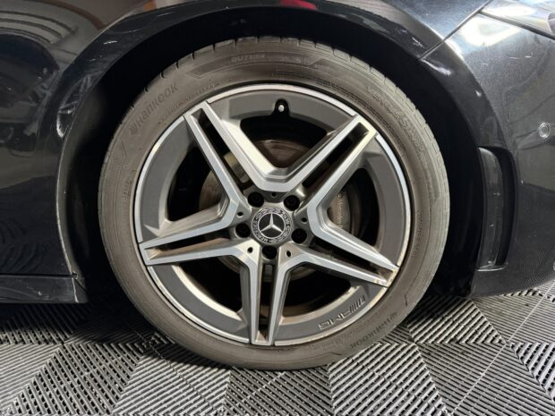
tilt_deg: -18.7
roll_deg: +1.8
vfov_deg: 56.8
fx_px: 385
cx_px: 278
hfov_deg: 71.6
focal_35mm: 24
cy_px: 208
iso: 640
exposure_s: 1/33
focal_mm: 6.76
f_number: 1.78
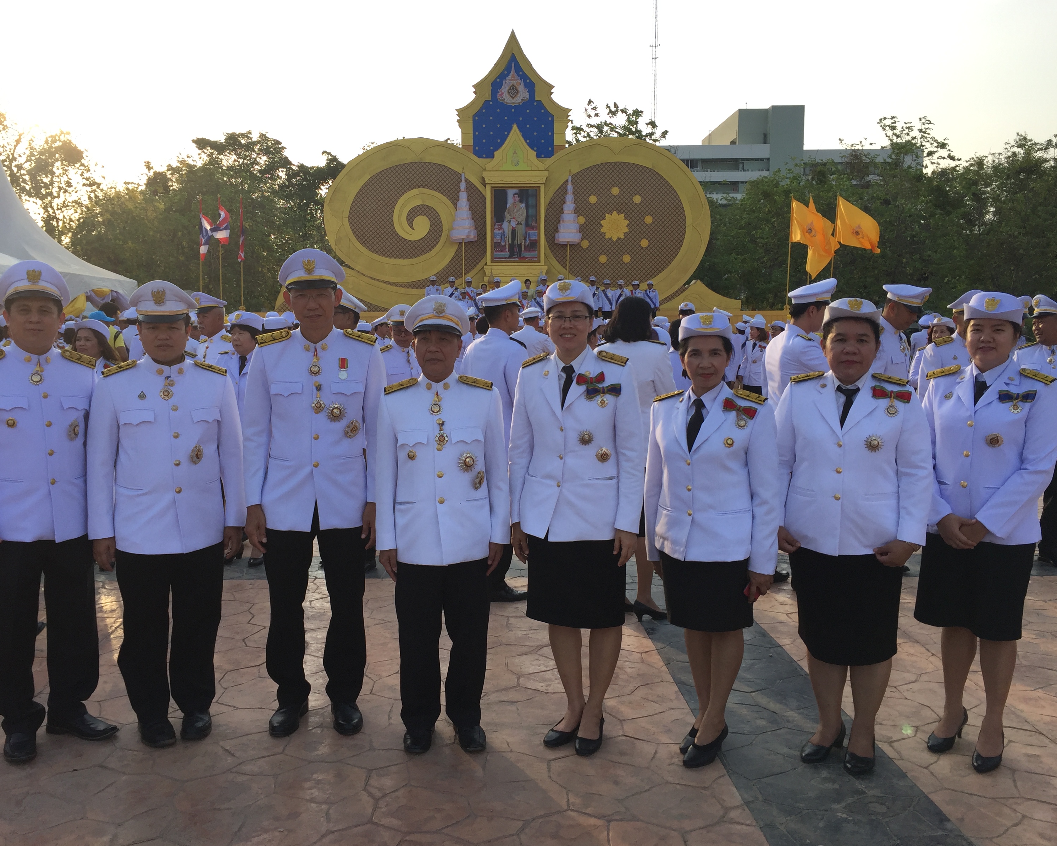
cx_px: 487
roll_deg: -0.4
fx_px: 970
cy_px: 422
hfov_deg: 57.1
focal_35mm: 31
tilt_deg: -5.0
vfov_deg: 47.1
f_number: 2.2
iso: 32
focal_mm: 4.15
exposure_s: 1/638
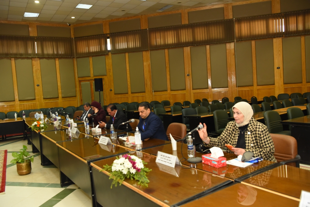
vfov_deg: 42.4
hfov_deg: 60.3
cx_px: 155
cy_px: 104
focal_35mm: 31
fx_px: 267
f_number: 4.5
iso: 2500
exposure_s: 1/200
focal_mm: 31
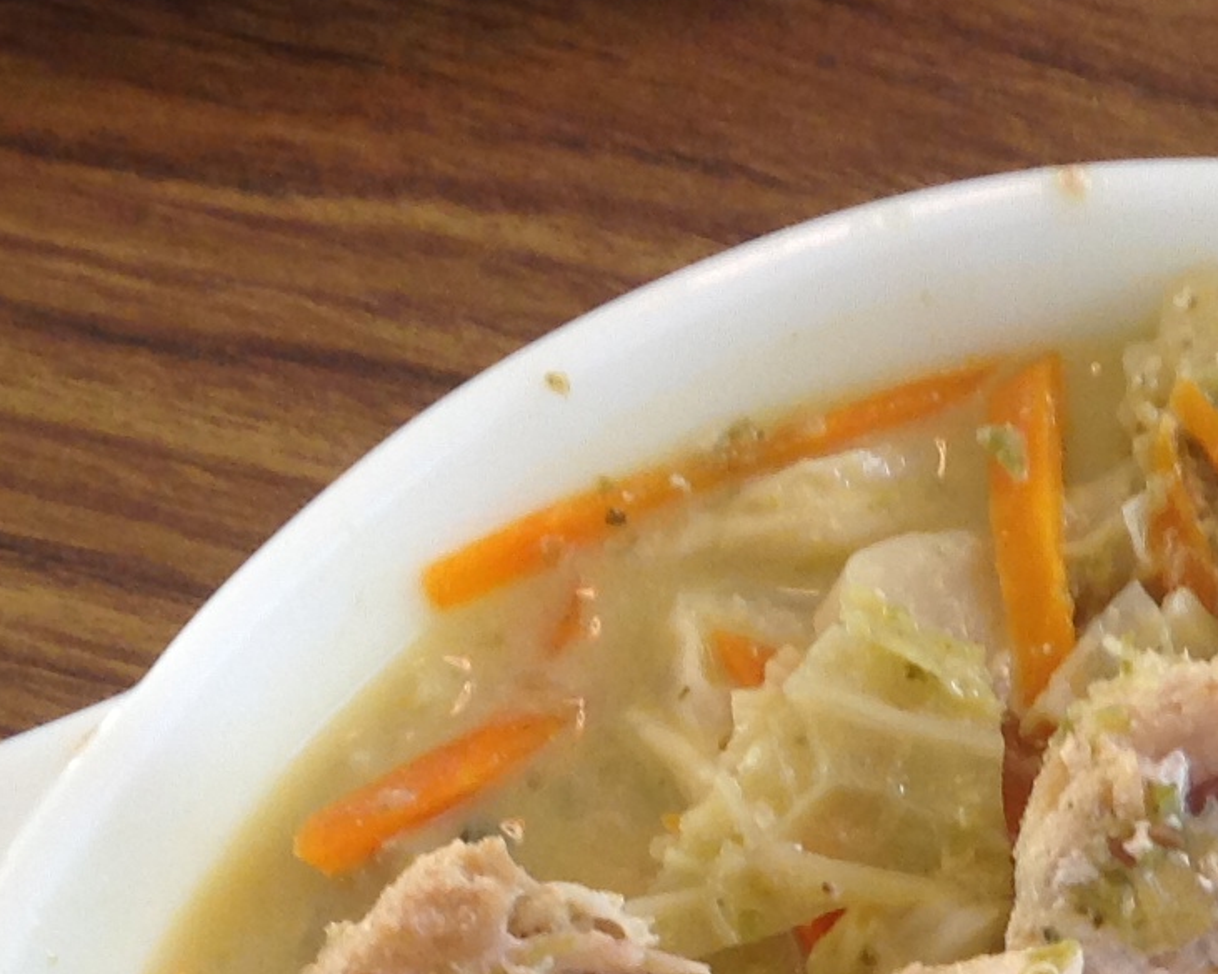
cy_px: 1560
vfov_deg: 12.0
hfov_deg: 15.5
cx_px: 1351
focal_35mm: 121
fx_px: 4362
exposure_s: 1/20
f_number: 2.4
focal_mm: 4.28
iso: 64
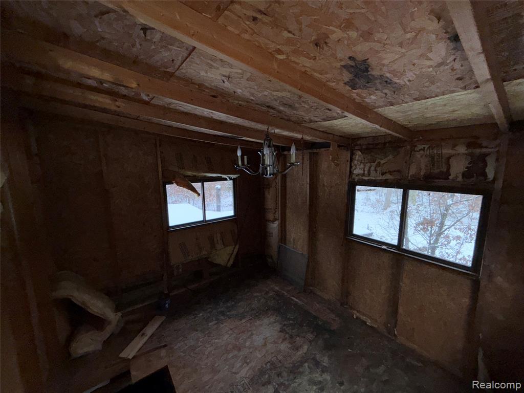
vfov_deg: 85.7
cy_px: 196
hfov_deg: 102.1
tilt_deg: -8.5
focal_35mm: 14
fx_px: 212
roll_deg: +1.1
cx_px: 262
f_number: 2.2
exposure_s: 1/122
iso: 64
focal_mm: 2.22
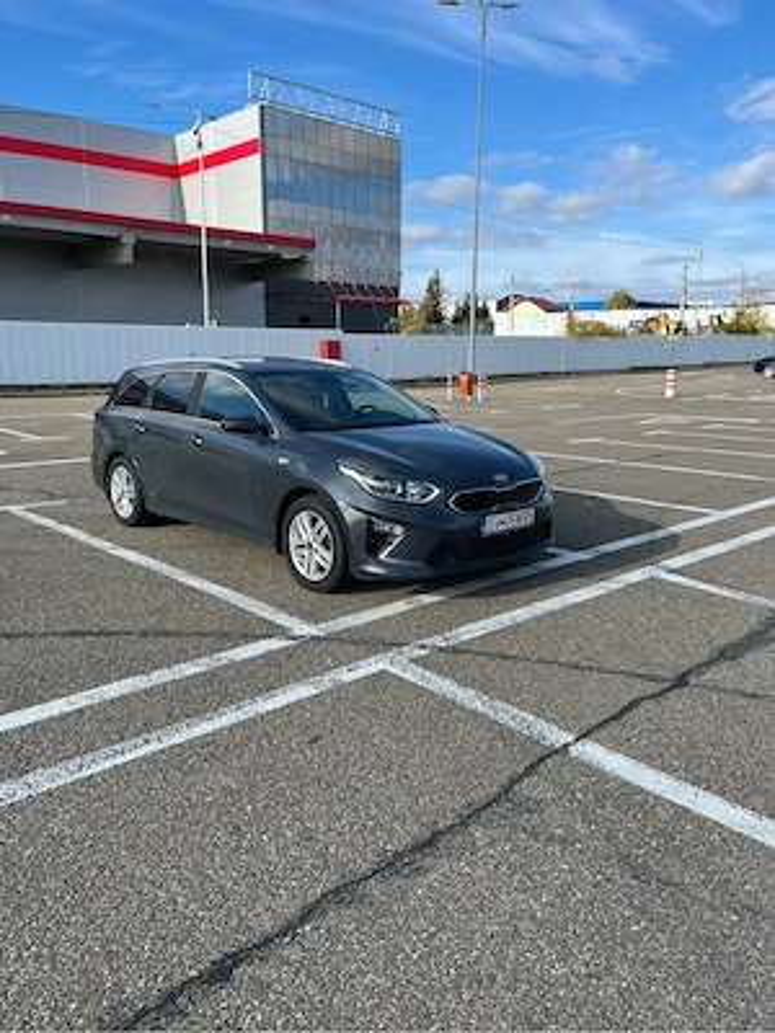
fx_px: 776
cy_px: 516
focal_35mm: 26
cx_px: 388
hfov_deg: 53.1
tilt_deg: -12.2
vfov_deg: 67.3
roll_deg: +0.6
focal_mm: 5.1
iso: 50
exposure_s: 1/1776
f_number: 1.6
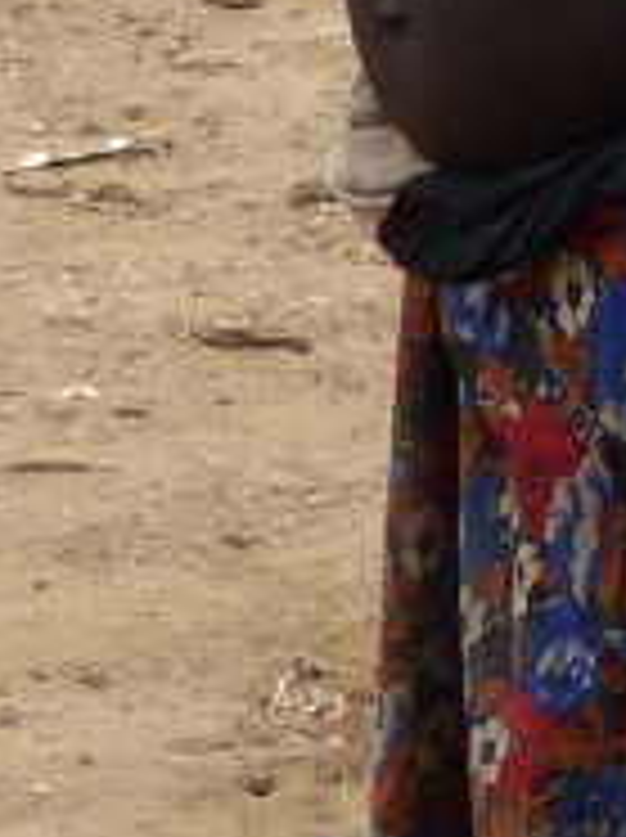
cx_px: 1284
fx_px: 5462
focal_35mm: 226
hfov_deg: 6.4
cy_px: -693
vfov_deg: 8.4
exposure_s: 1/640
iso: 100
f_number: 4
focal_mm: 7.6
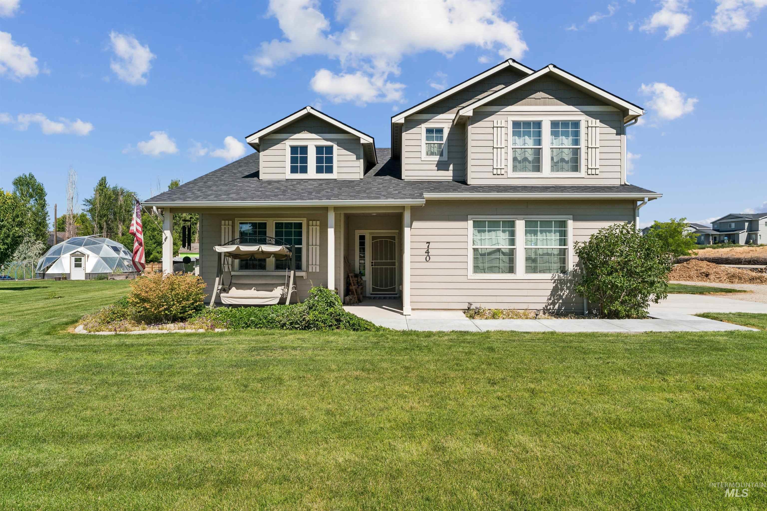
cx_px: 384
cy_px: 256
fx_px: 392
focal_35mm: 18
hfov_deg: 88.7
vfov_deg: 66.2
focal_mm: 18.4
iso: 400
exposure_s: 1/400
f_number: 13
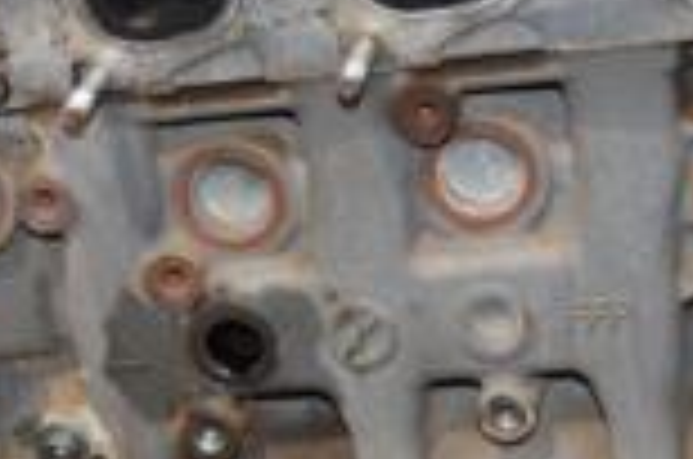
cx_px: 356
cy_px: 144
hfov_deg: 16.7
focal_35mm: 123
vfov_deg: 11.1
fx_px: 2362
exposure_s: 1/60
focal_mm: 21
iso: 800
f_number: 5
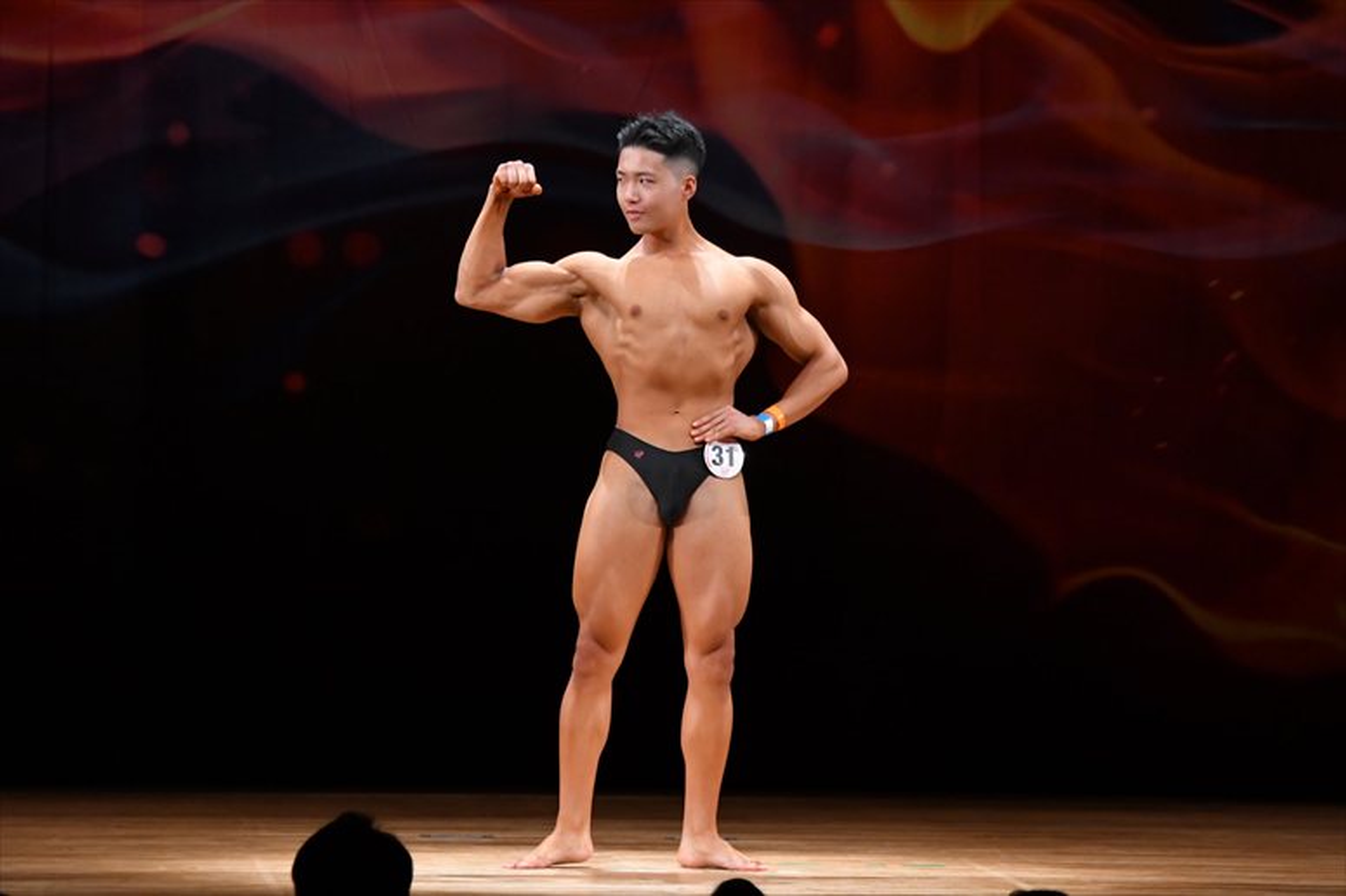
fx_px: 8969
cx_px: 673
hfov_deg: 8.6
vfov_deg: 5.7
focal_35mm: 240
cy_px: 448
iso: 3200
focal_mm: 160
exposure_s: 1/400
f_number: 5.6
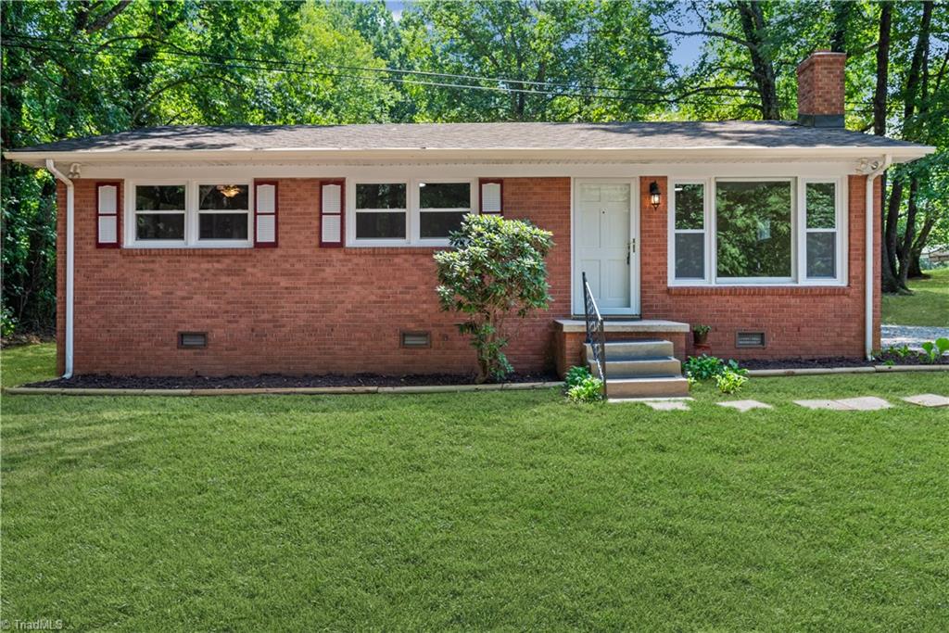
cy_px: 316
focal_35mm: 24
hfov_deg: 72.6
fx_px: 646
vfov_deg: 52.2
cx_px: 474
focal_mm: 24.5
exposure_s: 1/250
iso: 400
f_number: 7.1
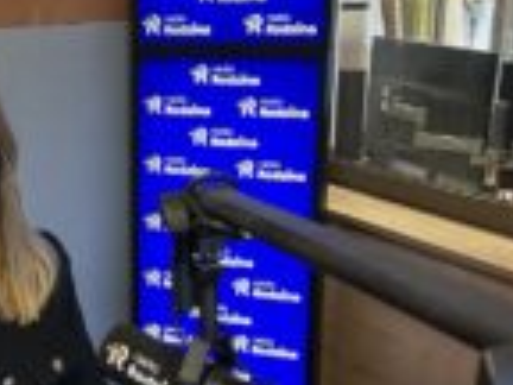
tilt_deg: -15.5
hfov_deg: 29.3
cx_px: 73
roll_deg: +0.7
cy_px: 235
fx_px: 948
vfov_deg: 22.9
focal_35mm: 64
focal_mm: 5.7
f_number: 1.5
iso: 250
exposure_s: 1/50
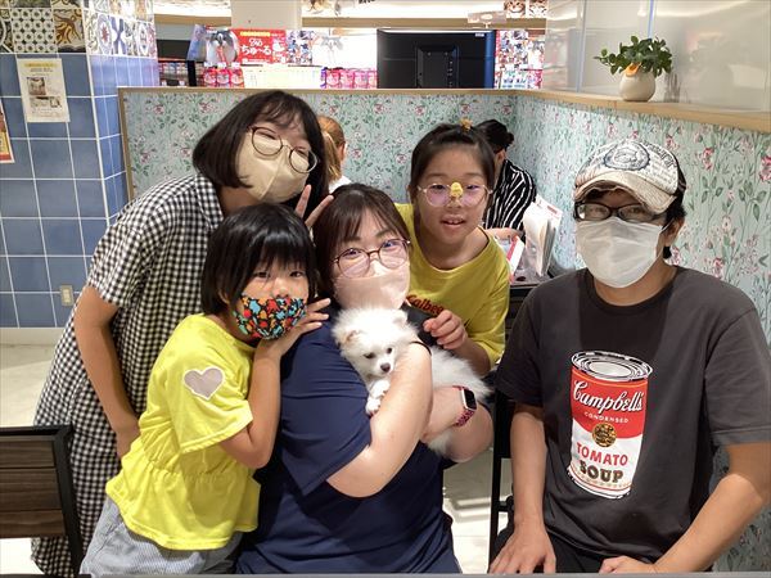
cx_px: 386
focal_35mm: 31
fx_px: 690
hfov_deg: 58.4
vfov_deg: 45.4
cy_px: 289
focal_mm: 3.3
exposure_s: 1/50
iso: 125
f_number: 2.4
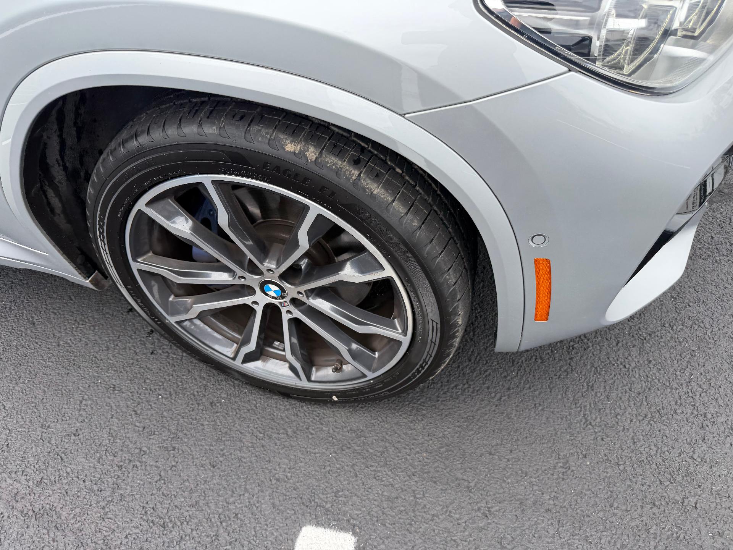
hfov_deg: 71.6
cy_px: 275
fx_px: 508
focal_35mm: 24
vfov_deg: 56.8
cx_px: 366
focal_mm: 6.76
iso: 100
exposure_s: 1/1075
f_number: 1.78
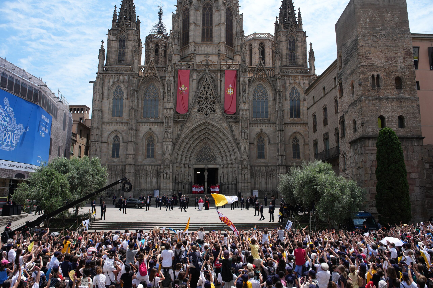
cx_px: 216
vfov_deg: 46.4
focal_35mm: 28
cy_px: 144
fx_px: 337
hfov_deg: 65.5
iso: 125
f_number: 3.5
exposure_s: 1/1600
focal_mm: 28
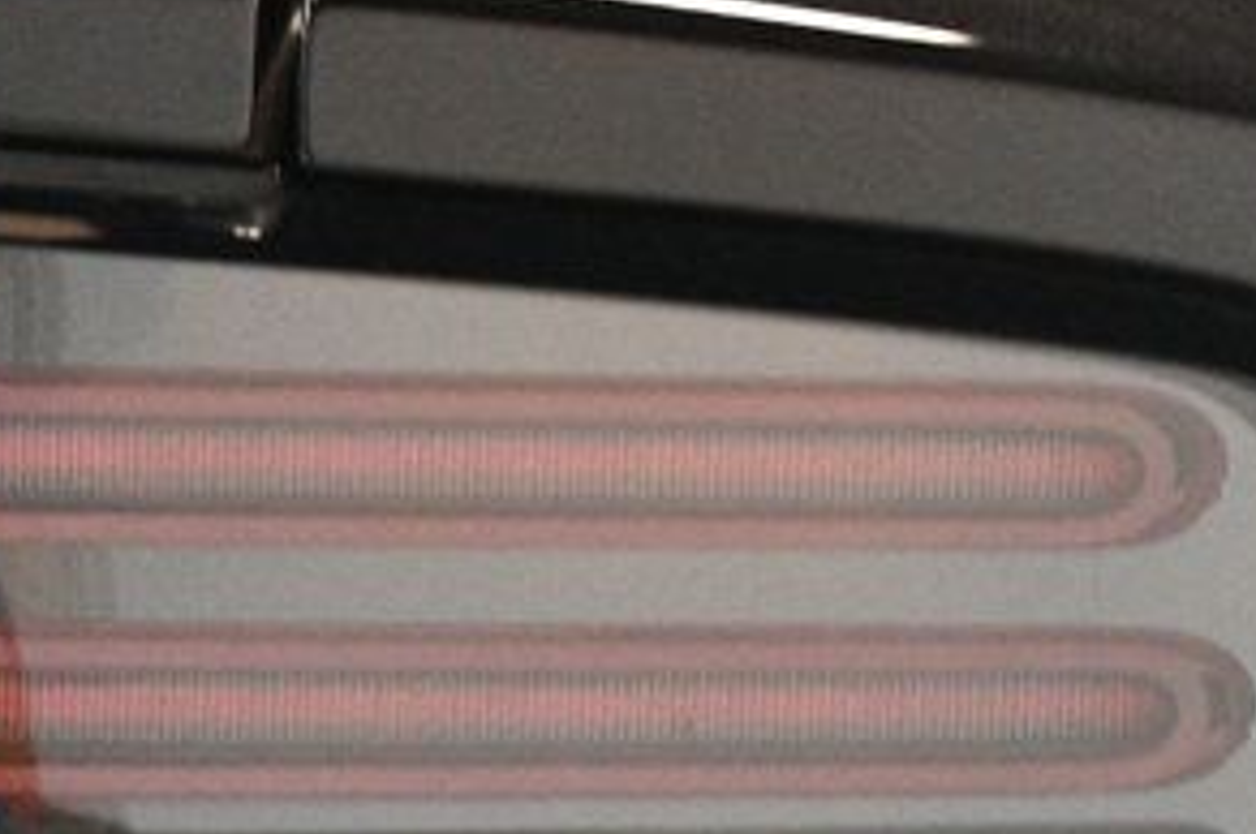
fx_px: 5506
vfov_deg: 8.7
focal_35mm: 158
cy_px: 589
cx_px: -198
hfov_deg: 12.7
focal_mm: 30
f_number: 4
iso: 3200
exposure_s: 1/80
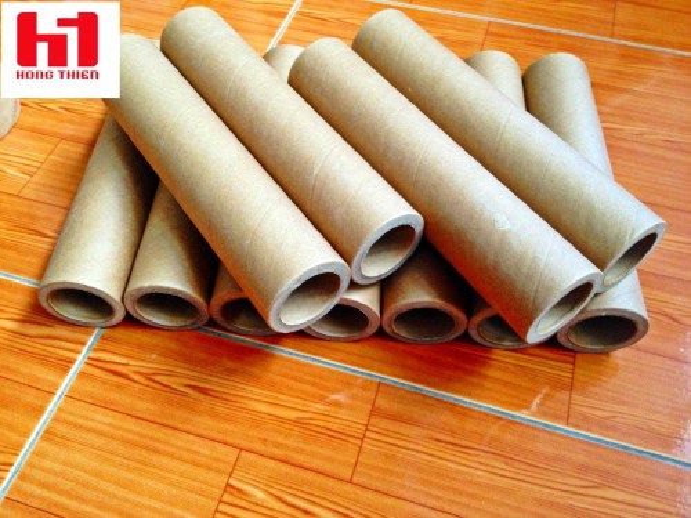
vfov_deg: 40.7
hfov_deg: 52.6
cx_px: 346
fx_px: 699
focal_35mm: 35
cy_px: 259
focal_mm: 4.28
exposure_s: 1/20
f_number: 2.4
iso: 100
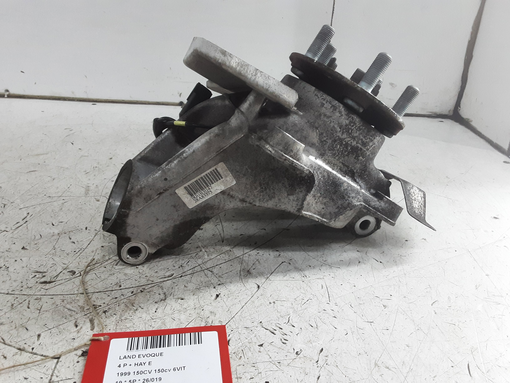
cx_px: 255
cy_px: 192
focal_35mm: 27
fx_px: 398
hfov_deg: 65.3
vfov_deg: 51.4
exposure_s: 1/50
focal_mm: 2.91
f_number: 1.9
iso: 160
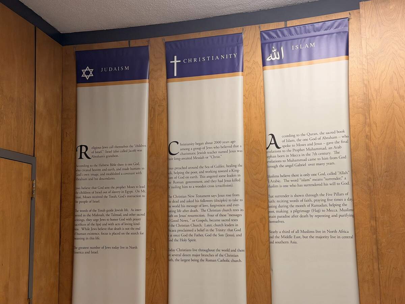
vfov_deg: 30.3
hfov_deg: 39.7
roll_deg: +0.9
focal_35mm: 48
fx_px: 562
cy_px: 152
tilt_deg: +7.4
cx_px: 202
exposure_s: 1/60
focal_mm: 6.76
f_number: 1.78
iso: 64
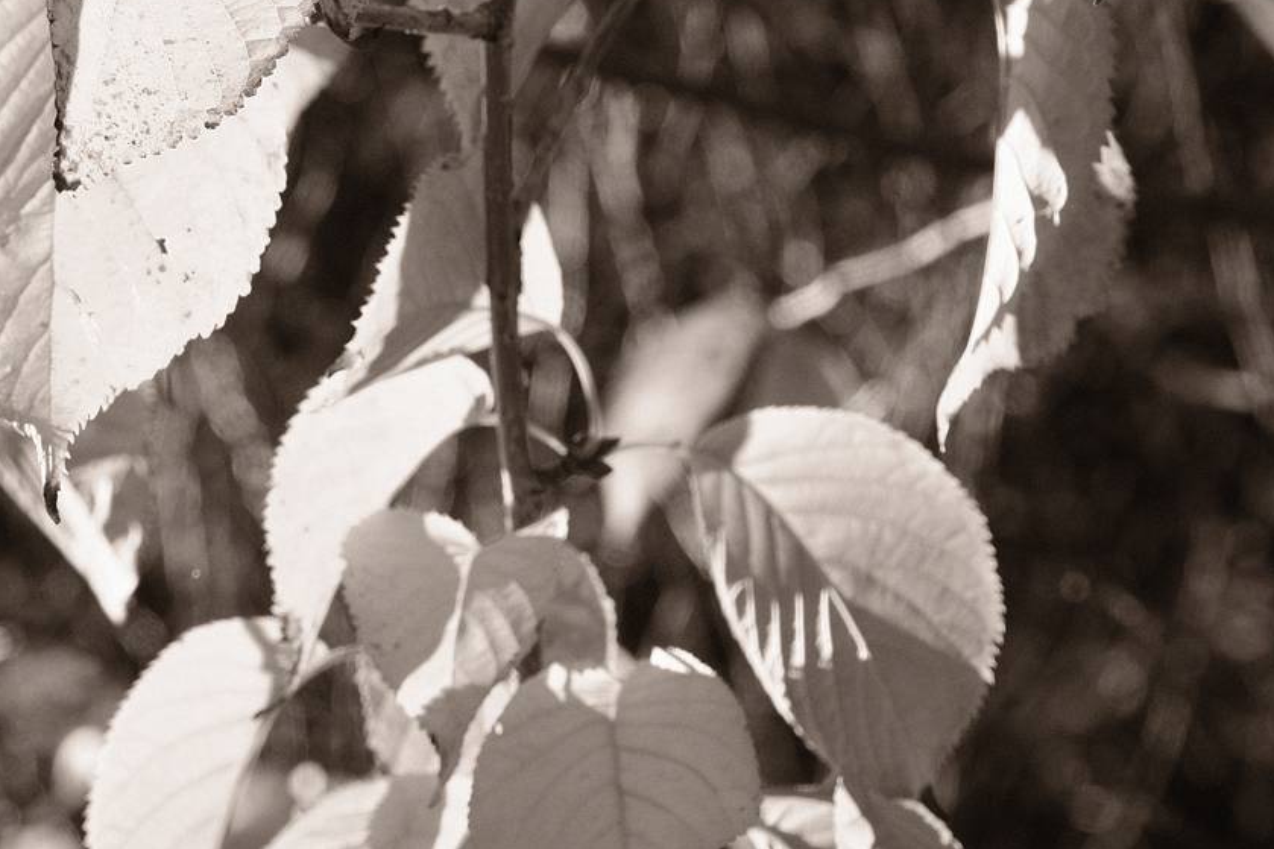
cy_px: 110
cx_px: 383
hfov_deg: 14.1
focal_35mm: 145
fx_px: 5130
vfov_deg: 9.4
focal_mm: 50.5
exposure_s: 1/1000
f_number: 5.6
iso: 640
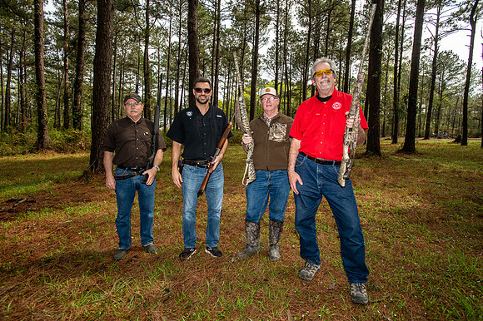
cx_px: 242
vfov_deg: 61.9
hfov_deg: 84.0
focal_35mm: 20
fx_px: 268
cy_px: 160
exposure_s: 1/250
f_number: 4.5
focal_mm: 20
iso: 125
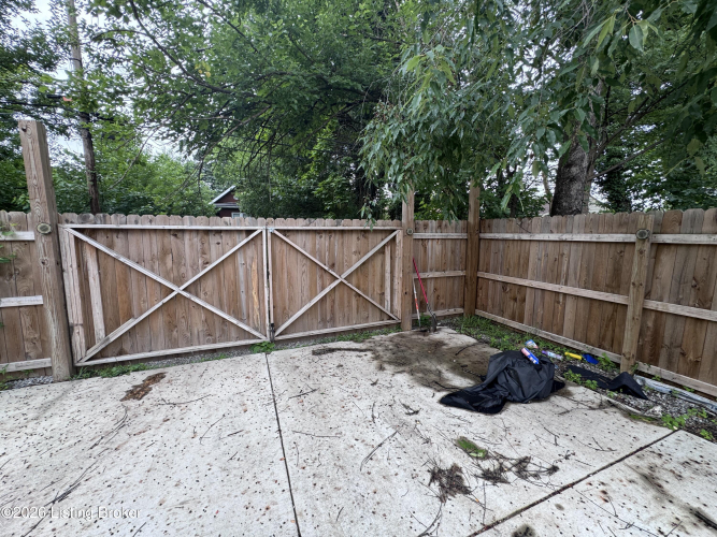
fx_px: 290
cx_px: 358
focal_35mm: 14
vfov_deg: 85.7
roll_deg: +0.1
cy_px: 268
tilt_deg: -8.9
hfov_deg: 102.1
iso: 40
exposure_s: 1/160
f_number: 2.2
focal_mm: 2.22
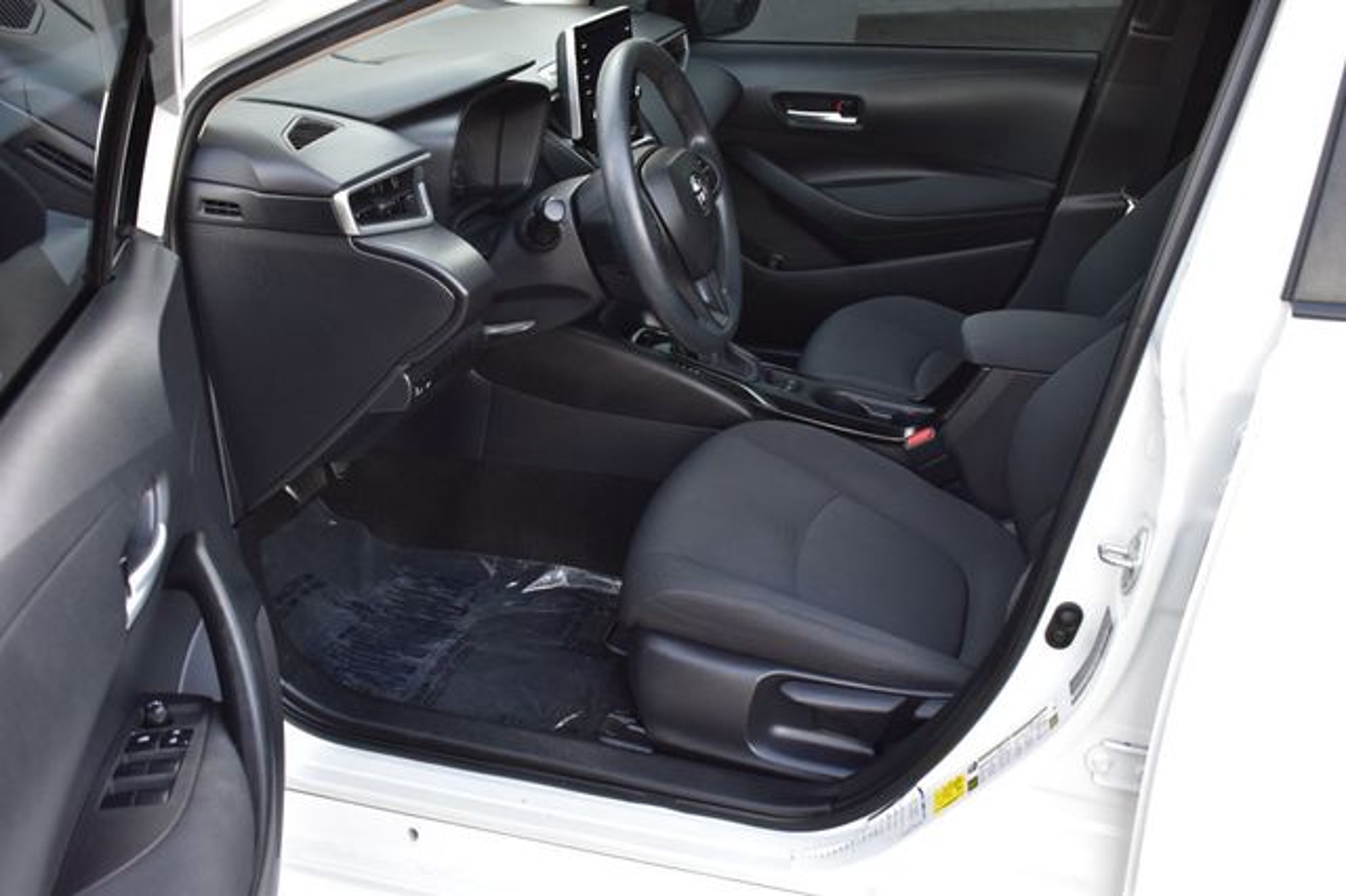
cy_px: 448
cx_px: 673
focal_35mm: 38
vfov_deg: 35.5
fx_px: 1401
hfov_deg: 51.3
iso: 400
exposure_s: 1/25
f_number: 7.1
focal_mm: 25
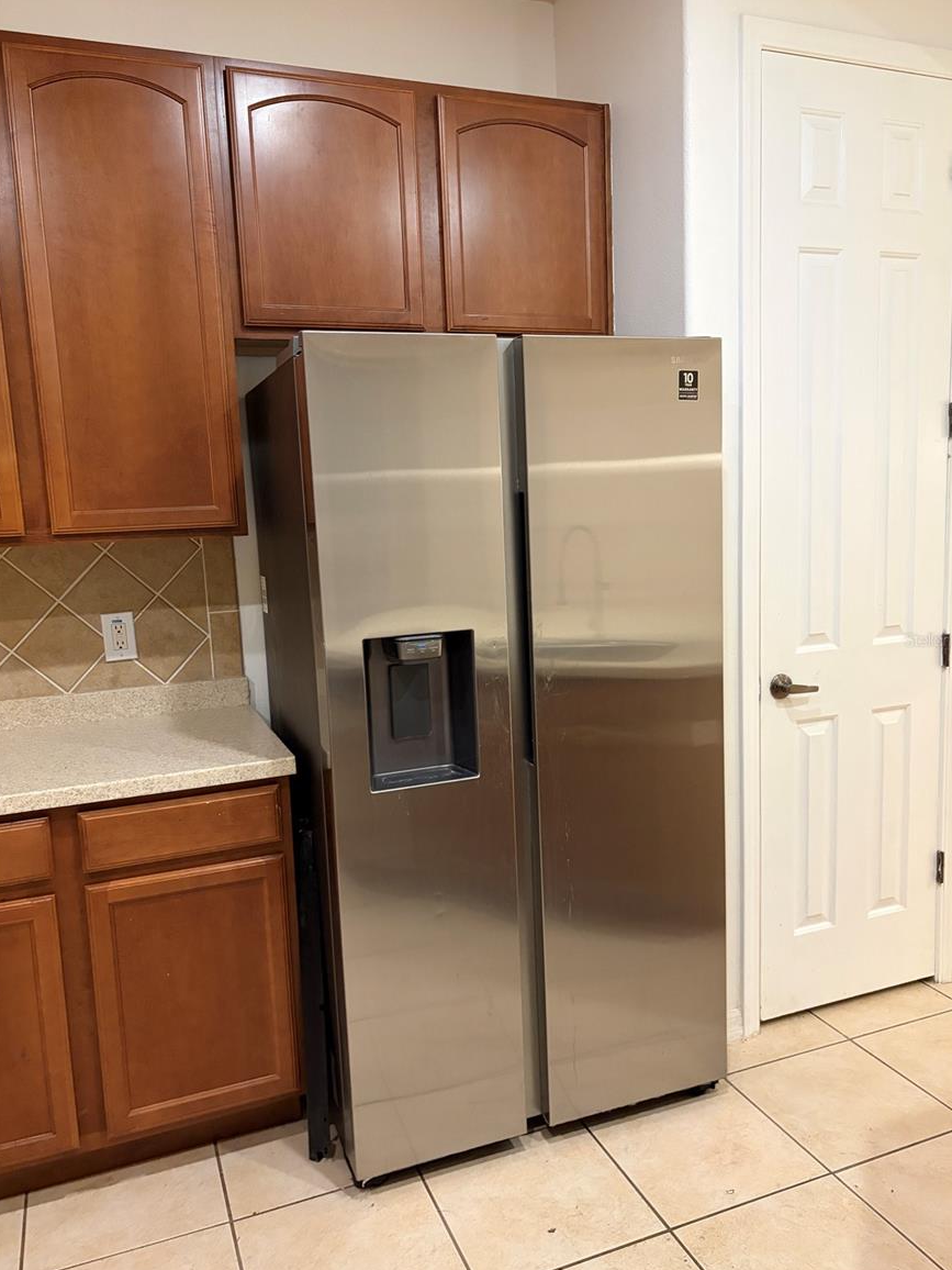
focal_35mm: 27
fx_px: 990
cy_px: 639
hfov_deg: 51.3
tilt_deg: -8.4
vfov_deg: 65.3
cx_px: 489
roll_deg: +2.6
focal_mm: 5.96
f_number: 1.6
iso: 400
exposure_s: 1/60
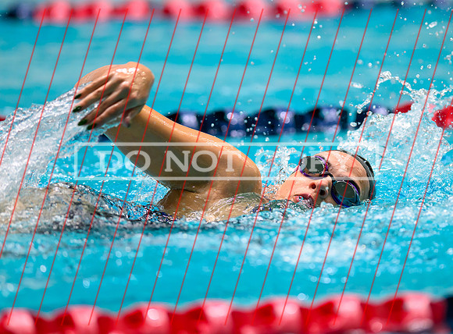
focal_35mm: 400
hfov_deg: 5.0
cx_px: 277
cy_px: 141
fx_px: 5210
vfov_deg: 3.7
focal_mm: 300
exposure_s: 1/800
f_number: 2.8
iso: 2000
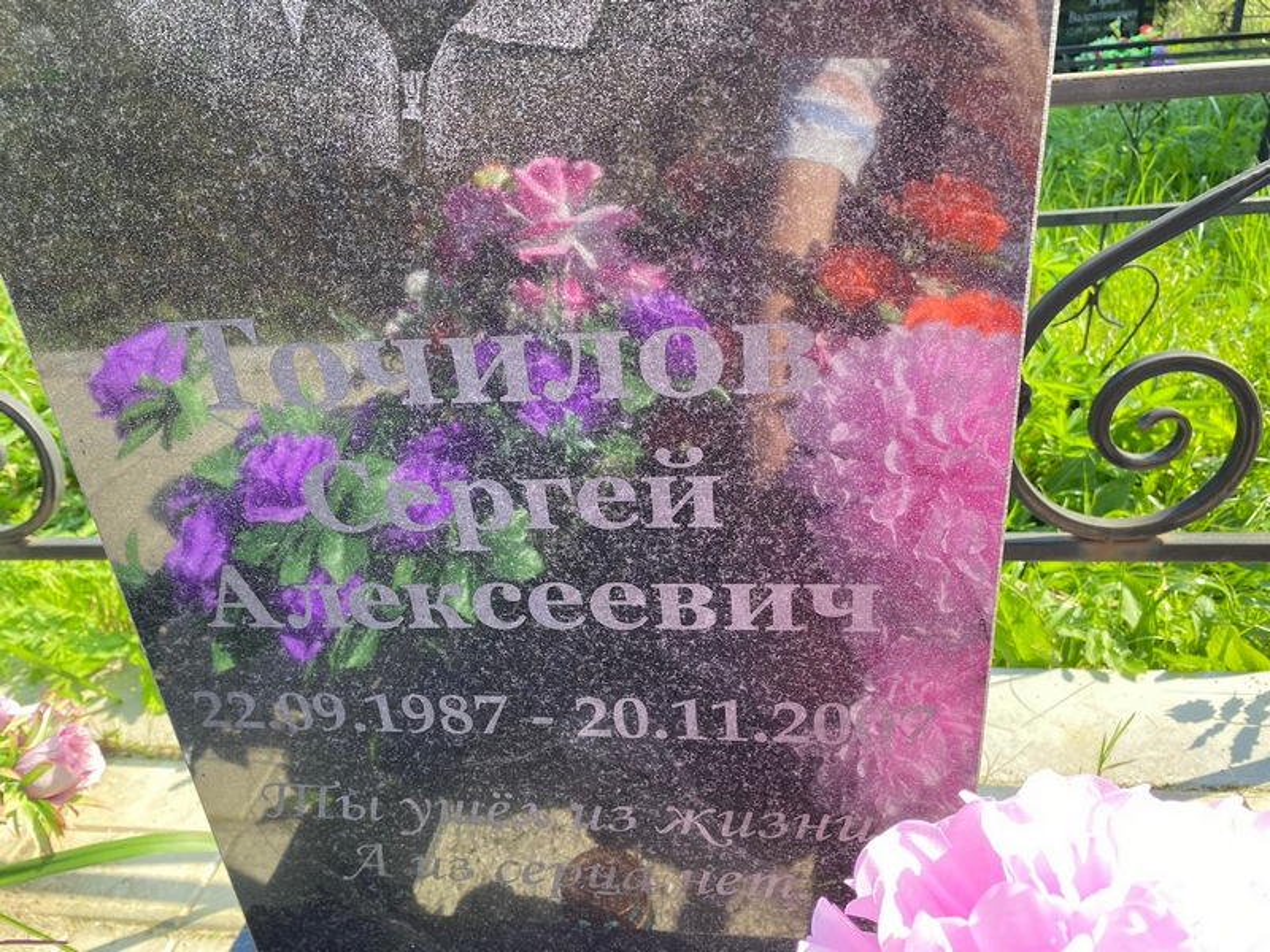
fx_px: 954
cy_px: 476
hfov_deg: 67.3
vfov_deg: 53.1
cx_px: 635
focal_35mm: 26
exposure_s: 1/300
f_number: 1.8
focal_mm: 4.25
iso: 32
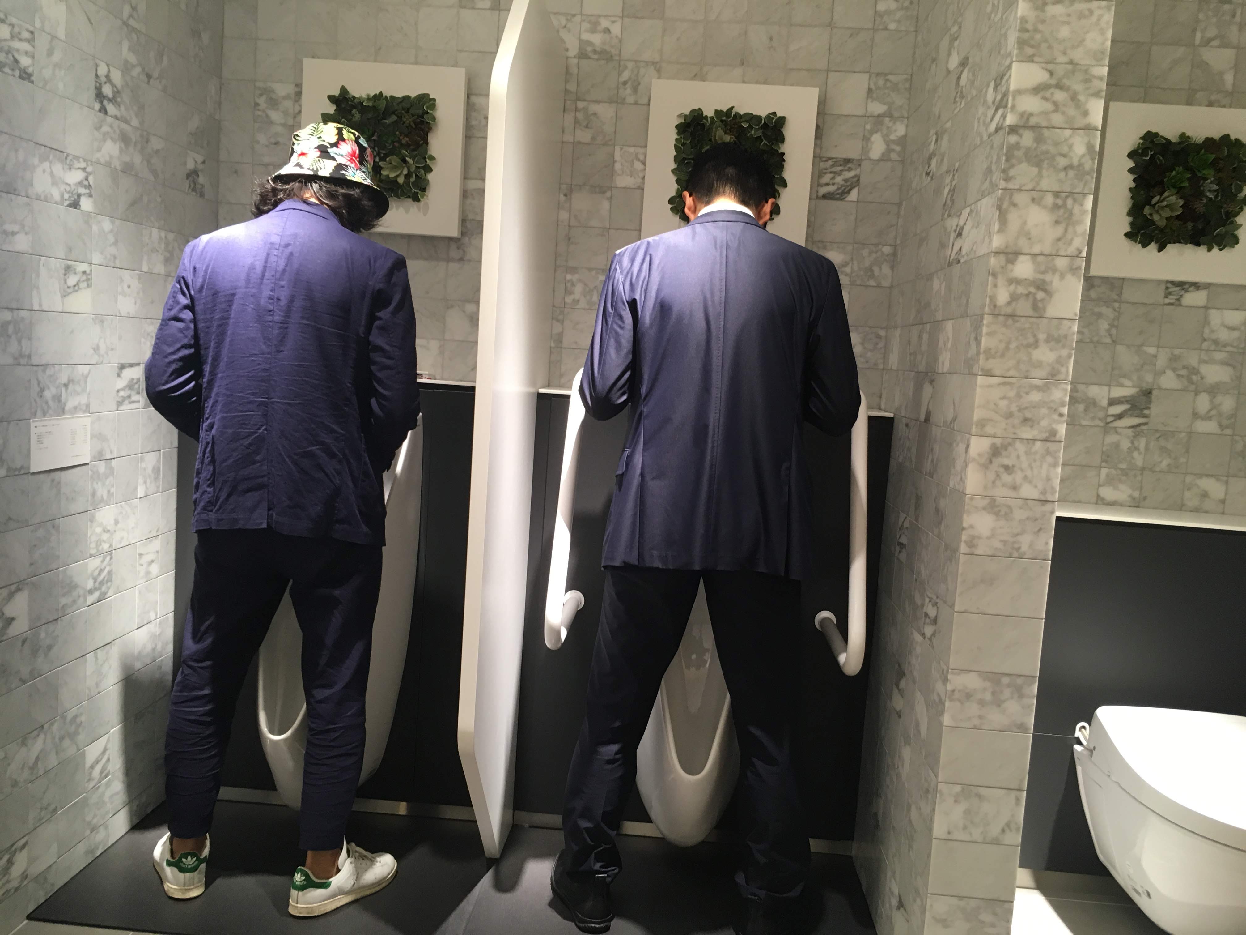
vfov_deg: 48.2
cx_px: 623
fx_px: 1044
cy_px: 468
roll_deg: -4.5
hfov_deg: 61.7
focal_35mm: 29
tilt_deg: -7.5
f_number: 2.2
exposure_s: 1/30
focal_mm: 4.15
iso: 80
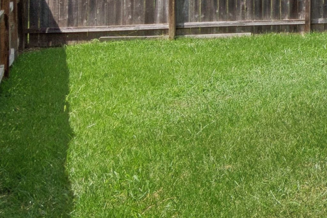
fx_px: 790
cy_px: -50
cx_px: 669
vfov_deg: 15.1
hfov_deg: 16.8
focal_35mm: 87
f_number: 9
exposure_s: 1/500
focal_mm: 11
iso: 100
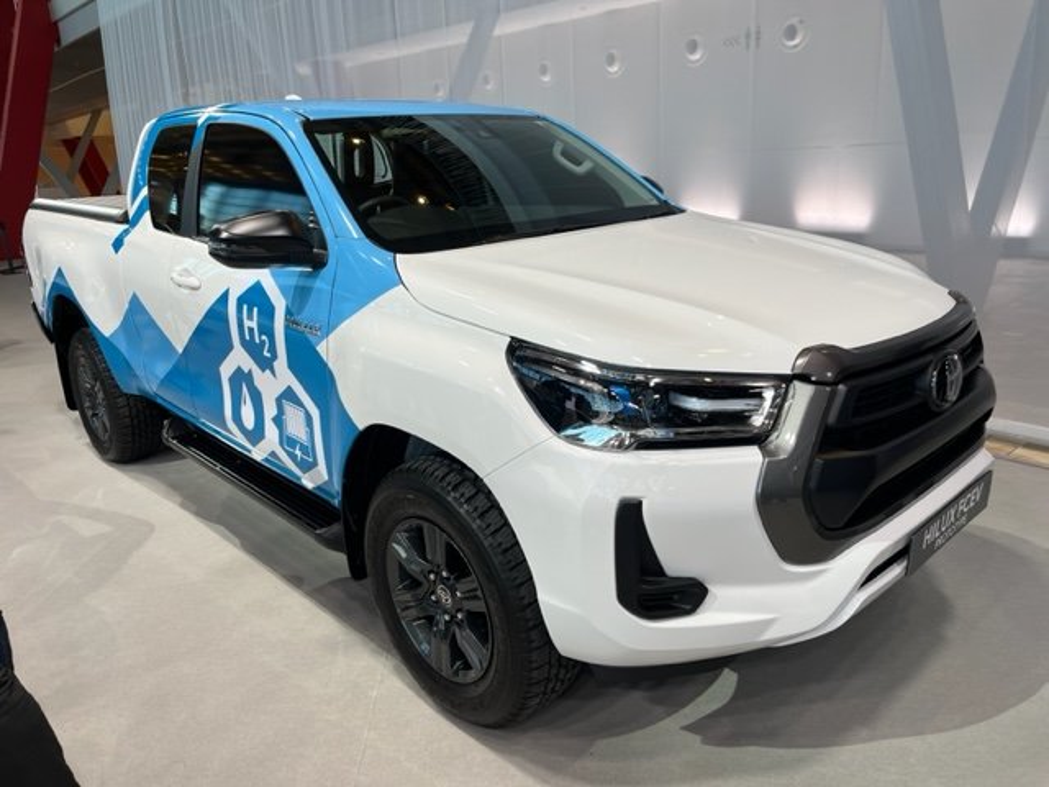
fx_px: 788
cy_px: 394
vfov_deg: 53.1
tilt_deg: -17.5
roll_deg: +3.3
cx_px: 524
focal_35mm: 26
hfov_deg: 67.3
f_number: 1.6
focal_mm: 5.1
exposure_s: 1/120
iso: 32
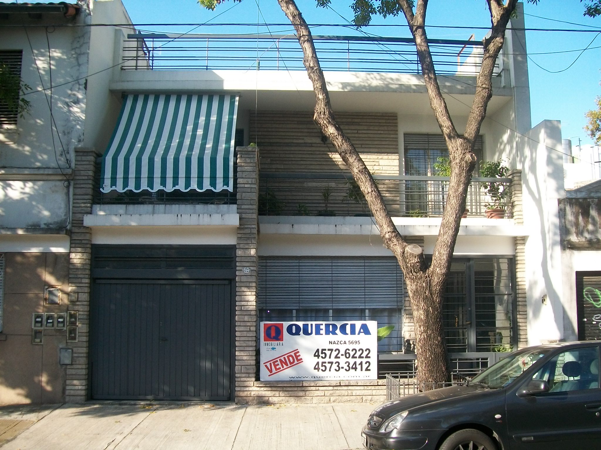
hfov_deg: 51.4
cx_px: 300
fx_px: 625
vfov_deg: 39.7
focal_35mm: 36
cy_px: 225
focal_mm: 6
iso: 80
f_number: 2.7
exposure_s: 1/400
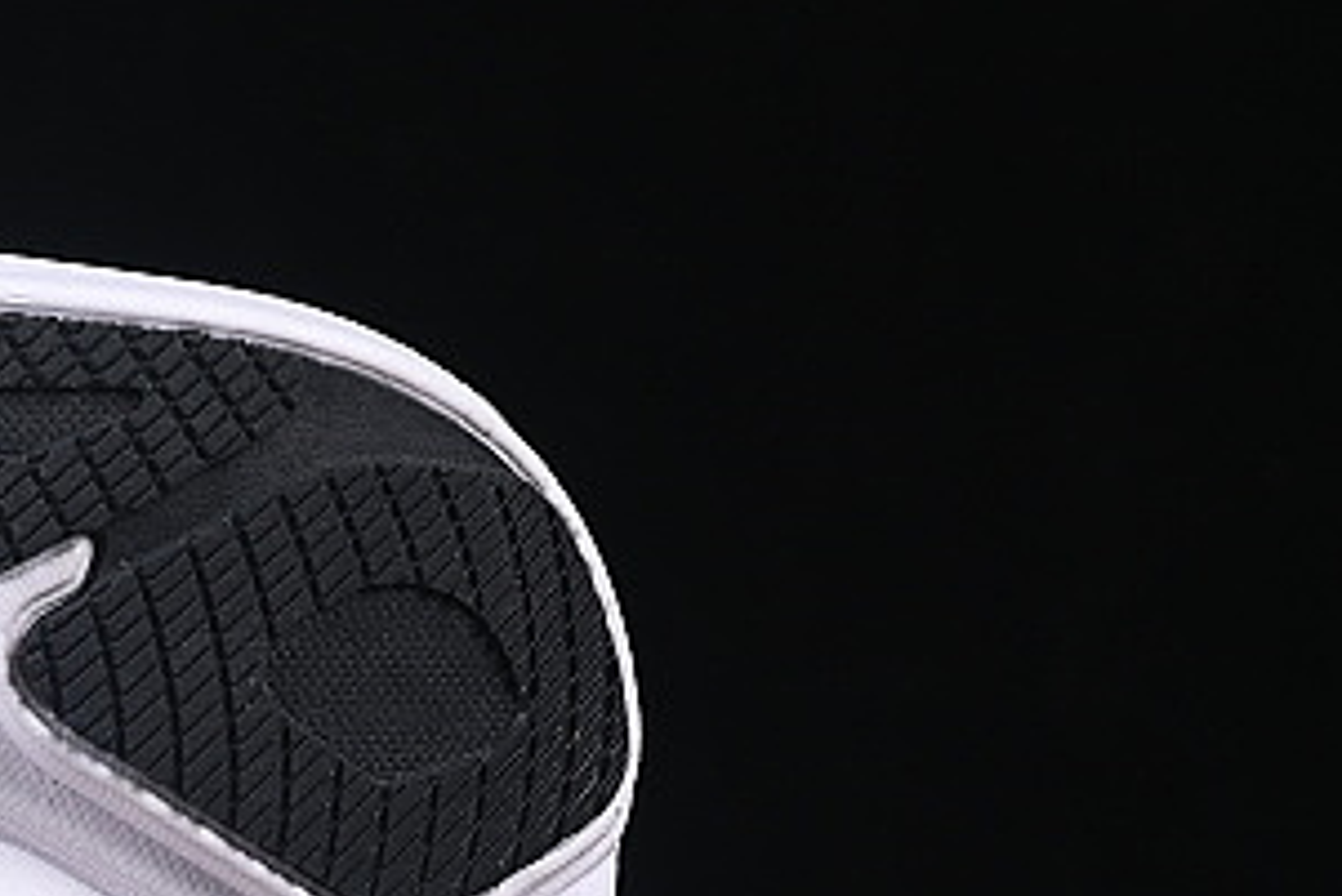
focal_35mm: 269
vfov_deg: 5.1
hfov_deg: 7.4
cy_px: 370
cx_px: -1021
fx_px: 10032
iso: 160
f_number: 8
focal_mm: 50
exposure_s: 1/80
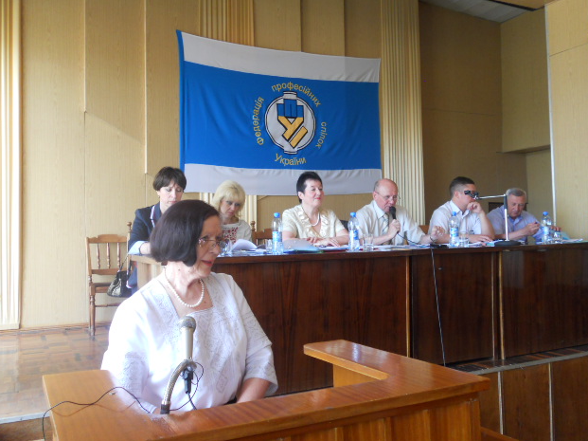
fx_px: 560
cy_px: 219
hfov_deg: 55.4
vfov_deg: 42.9
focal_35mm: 33
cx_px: 292
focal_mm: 5.8
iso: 200
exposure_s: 1/30
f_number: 3.5
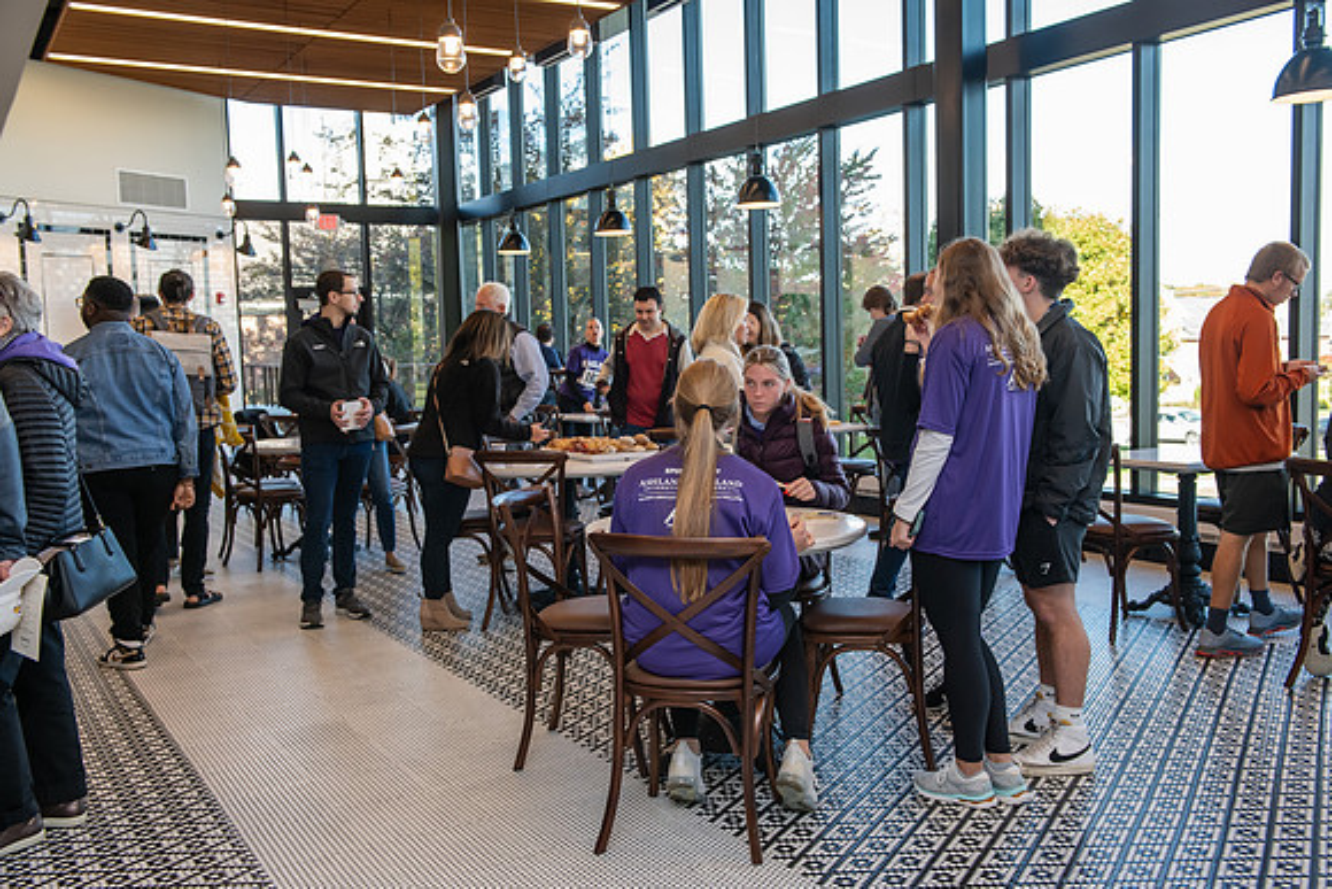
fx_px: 1258
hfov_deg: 55.8
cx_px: 666
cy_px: 444
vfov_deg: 38.9
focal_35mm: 34
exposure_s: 1/200
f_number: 5
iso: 800
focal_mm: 34
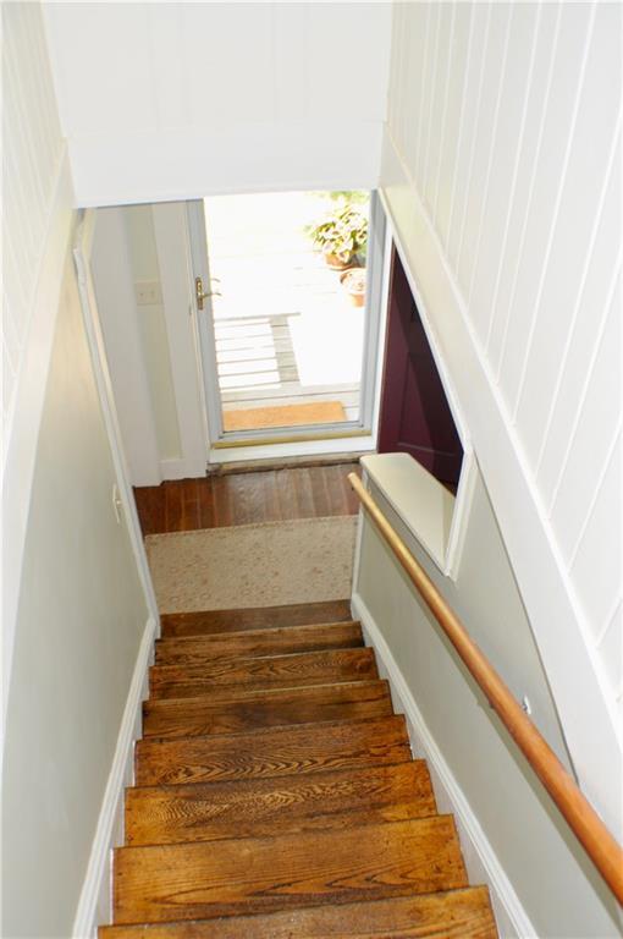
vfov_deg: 46.5
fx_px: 1093
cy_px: 470
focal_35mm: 42
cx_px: 312
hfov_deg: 31.8
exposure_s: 1/60
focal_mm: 28
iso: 200
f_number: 4
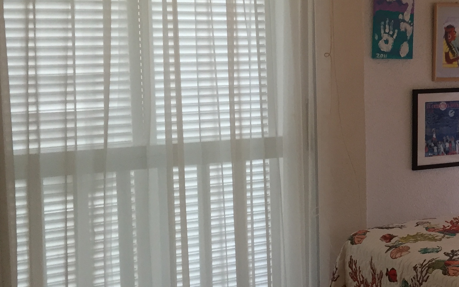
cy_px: 113
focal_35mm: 72
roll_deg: -0.5
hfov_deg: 26.1
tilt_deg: -4.3
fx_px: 901
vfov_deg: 18.1
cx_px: 525
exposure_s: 1/30
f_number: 2.2
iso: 64
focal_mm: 4.15
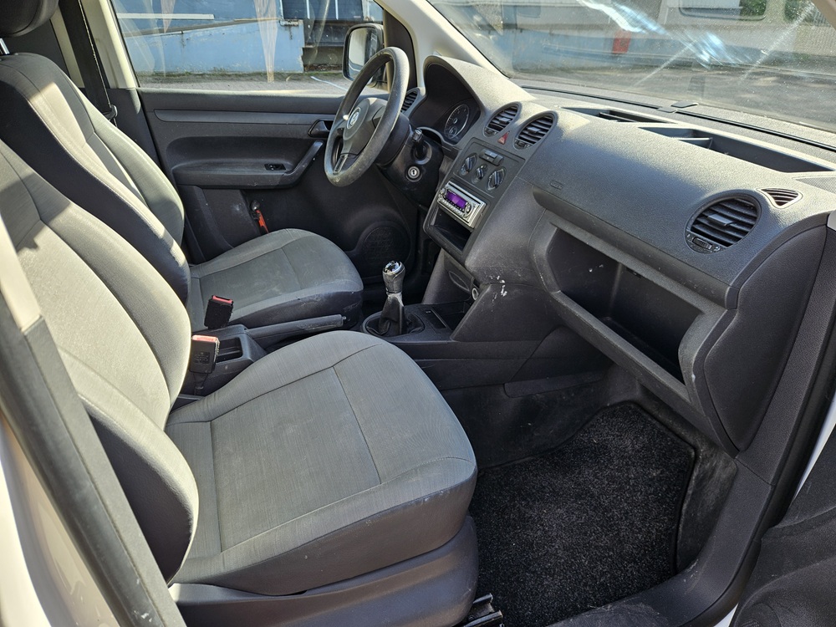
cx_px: 418
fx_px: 555
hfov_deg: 73.9
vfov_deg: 58.9
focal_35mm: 23
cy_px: 314
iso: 25
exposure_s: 1/195
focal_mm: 5.4
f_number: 1.8
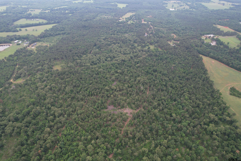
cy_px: 80
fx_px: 147
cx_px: 120
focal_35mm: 22
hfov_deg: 78.6
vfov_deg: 57.2
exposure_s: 1/350
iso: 100
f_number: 2.8
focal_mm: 8.38
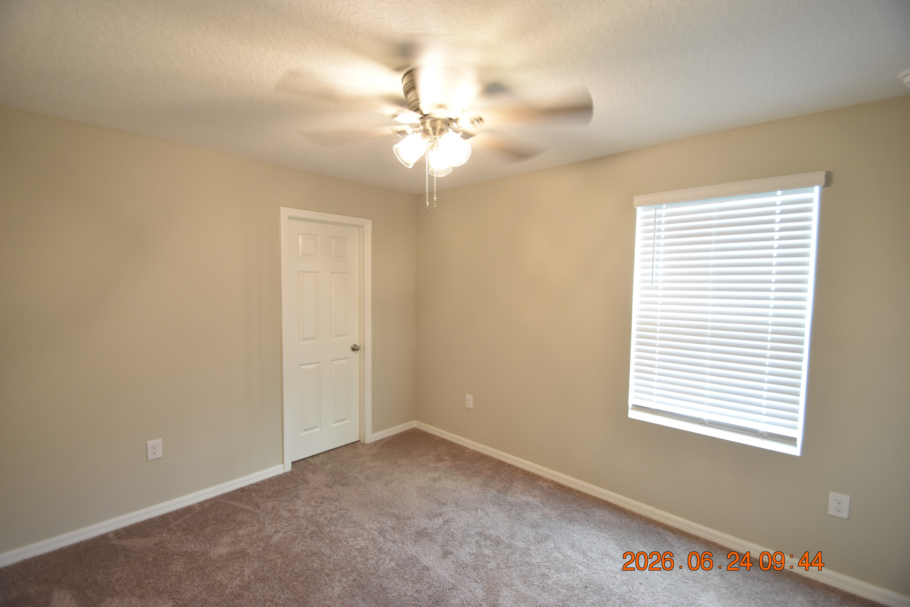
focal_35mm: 15
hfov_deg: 100.4
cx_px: 455
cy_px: 304
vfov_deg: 77.3
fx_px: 379
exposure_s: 1/30
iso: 800
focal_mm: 10
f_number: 3.5
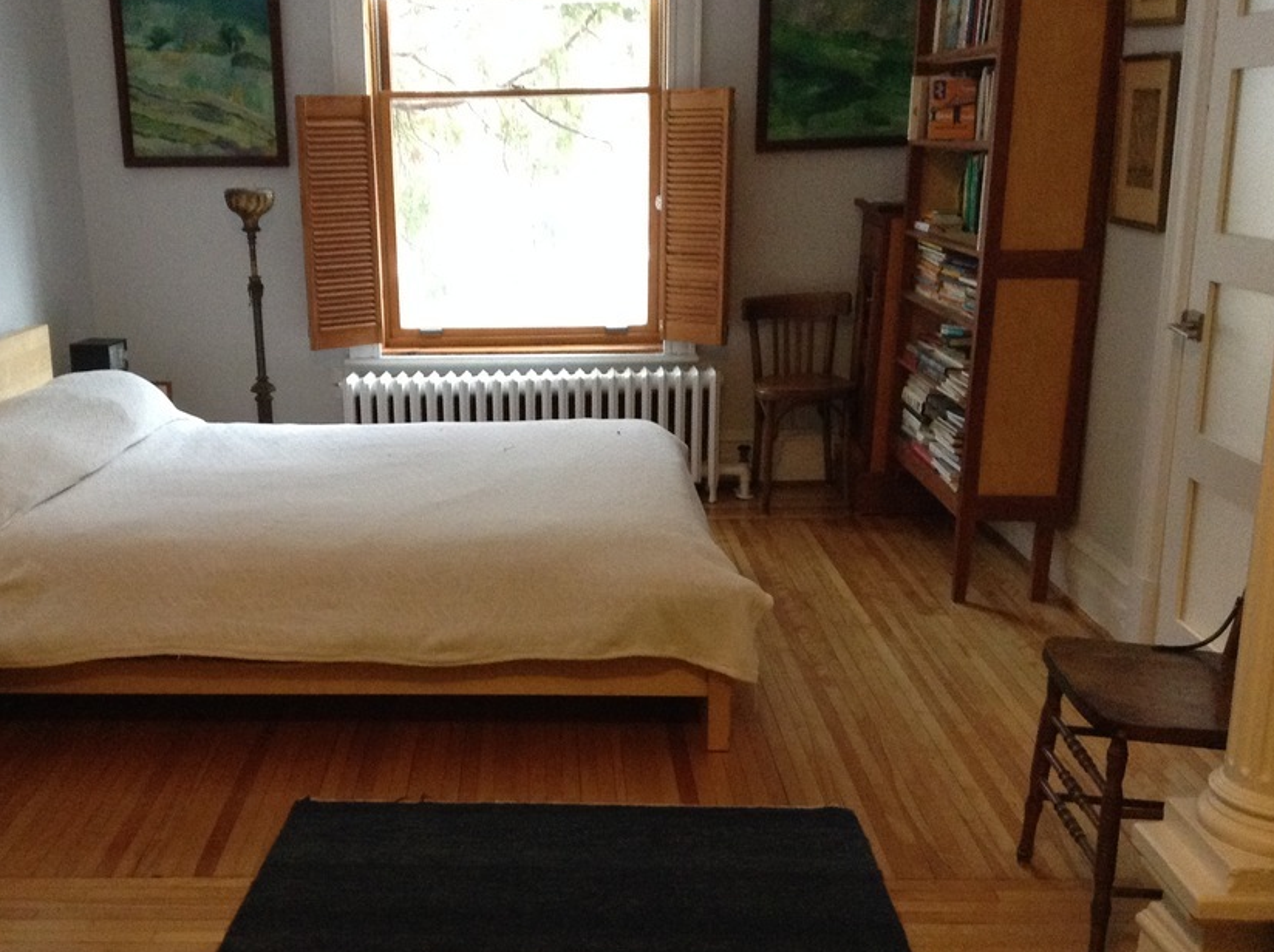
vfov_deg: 35.0
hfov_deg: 45.6
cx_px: 518
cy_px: 522
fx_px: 1507
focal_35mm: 41
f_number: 2.4
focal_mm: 3.3
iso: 250
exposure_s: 1/17
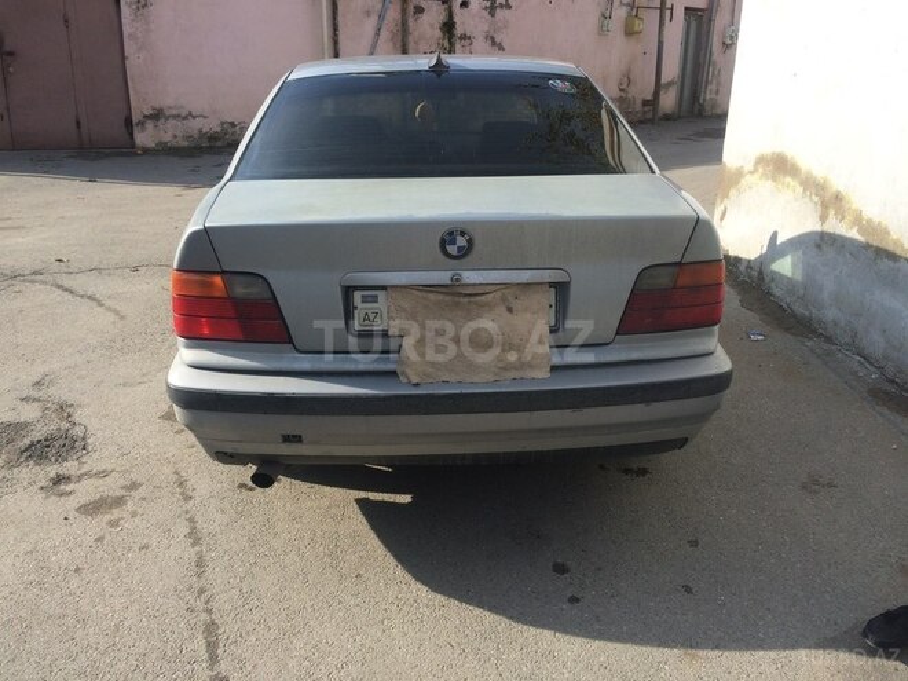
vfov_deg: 48.2
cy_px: 340
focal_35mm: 29
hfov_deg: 61.7
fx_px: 761
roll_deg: -1.8
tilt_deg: -19.8
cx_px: 454
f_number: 2.2
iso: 32
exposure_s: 1/1368
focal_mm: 4.15
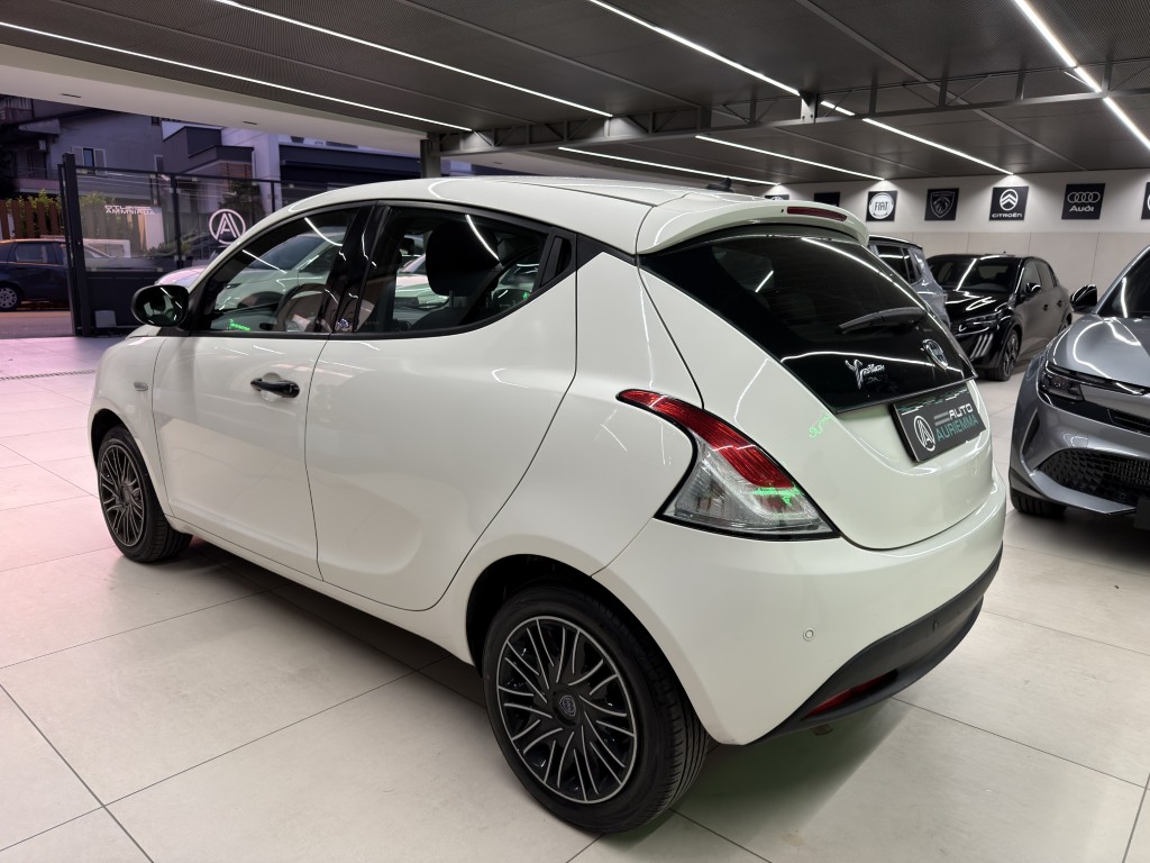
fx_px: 797
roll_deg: -1.0
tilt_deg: -11.7
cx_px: 575
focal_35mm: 24
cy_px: 432
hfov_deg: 71.6
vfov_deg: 56.8
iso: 200
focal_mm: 6.76
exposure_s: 1/50
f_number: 1.78
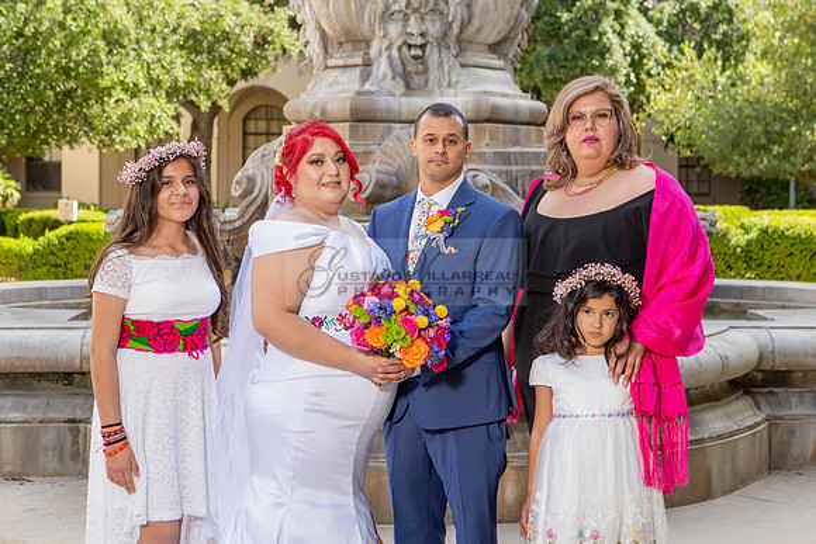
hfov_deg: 32.1
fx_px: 1420
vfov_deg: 21.7
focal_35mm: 63
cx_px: 432
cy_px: 228
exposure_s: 1/200
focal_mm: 52
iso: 100
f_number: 4.5
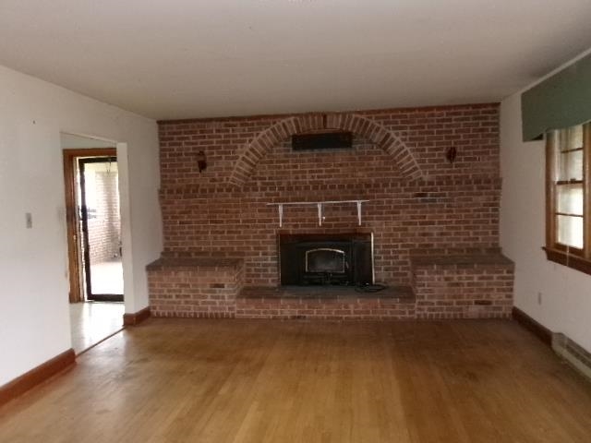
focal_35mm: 28
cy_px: 222
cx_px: 296
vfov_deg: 49.7
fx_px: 478
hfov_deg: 63.4
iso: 800
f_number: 3.9
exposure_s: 1/34
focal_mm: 5.1
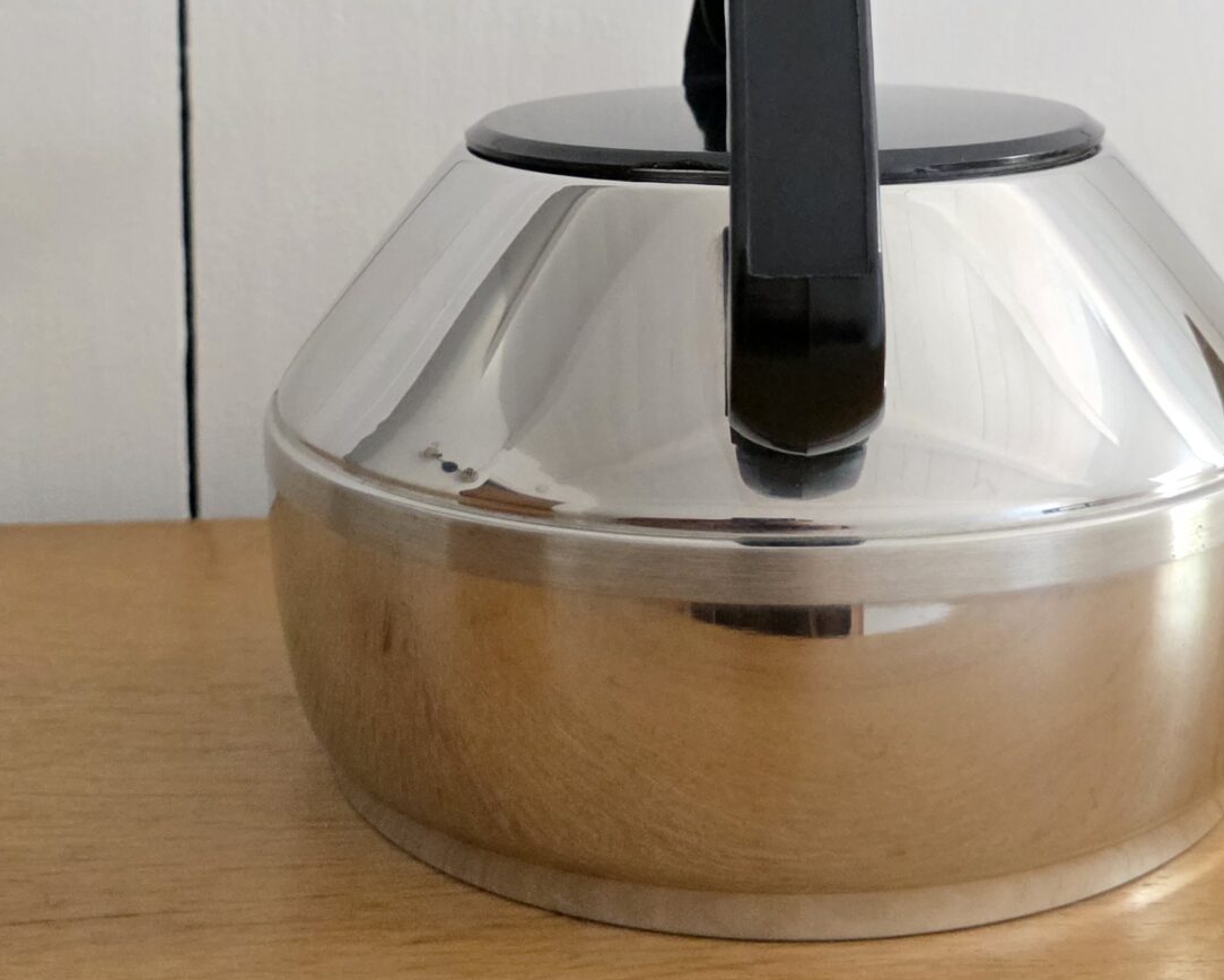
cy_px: -2
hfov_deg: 35.3
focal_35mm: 53
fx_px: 1921
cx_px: 715
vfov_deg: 27.0
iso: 1250
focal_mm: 6.3
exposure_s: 1/120
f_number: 1.7
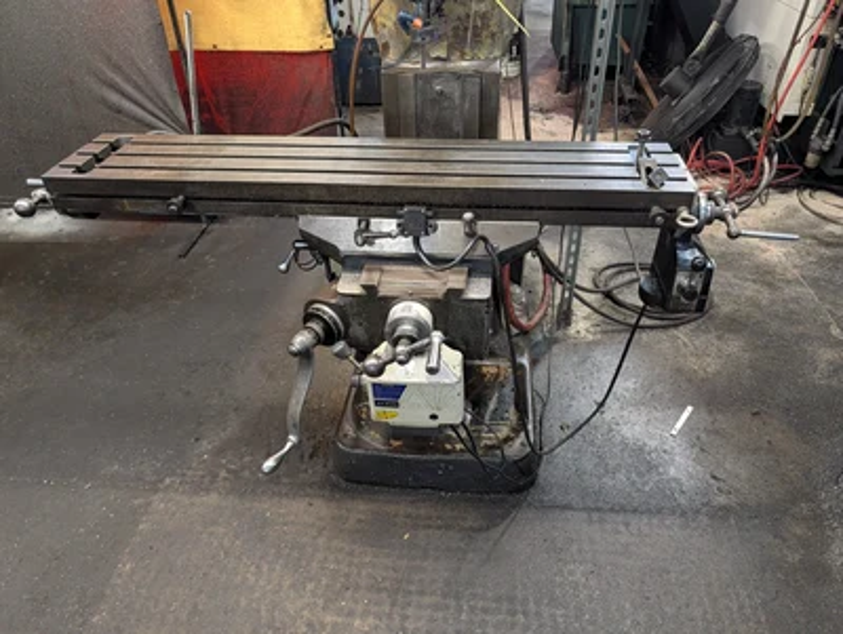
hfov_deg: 71.5
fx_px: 585
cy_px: 317
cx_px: 422
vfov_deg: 56.9
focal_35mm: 24
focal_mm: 6.9
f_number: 1.68
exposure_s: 1/120
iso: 1000
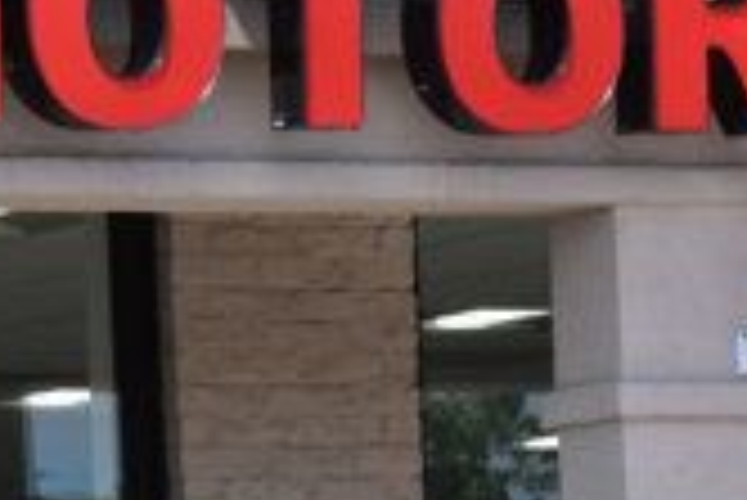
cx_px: 9
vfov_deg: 3.9
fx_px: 7289
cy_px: 1090
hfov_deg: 5.9
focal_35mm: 351
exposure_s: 1/400
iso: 400
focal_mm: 38
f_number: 11
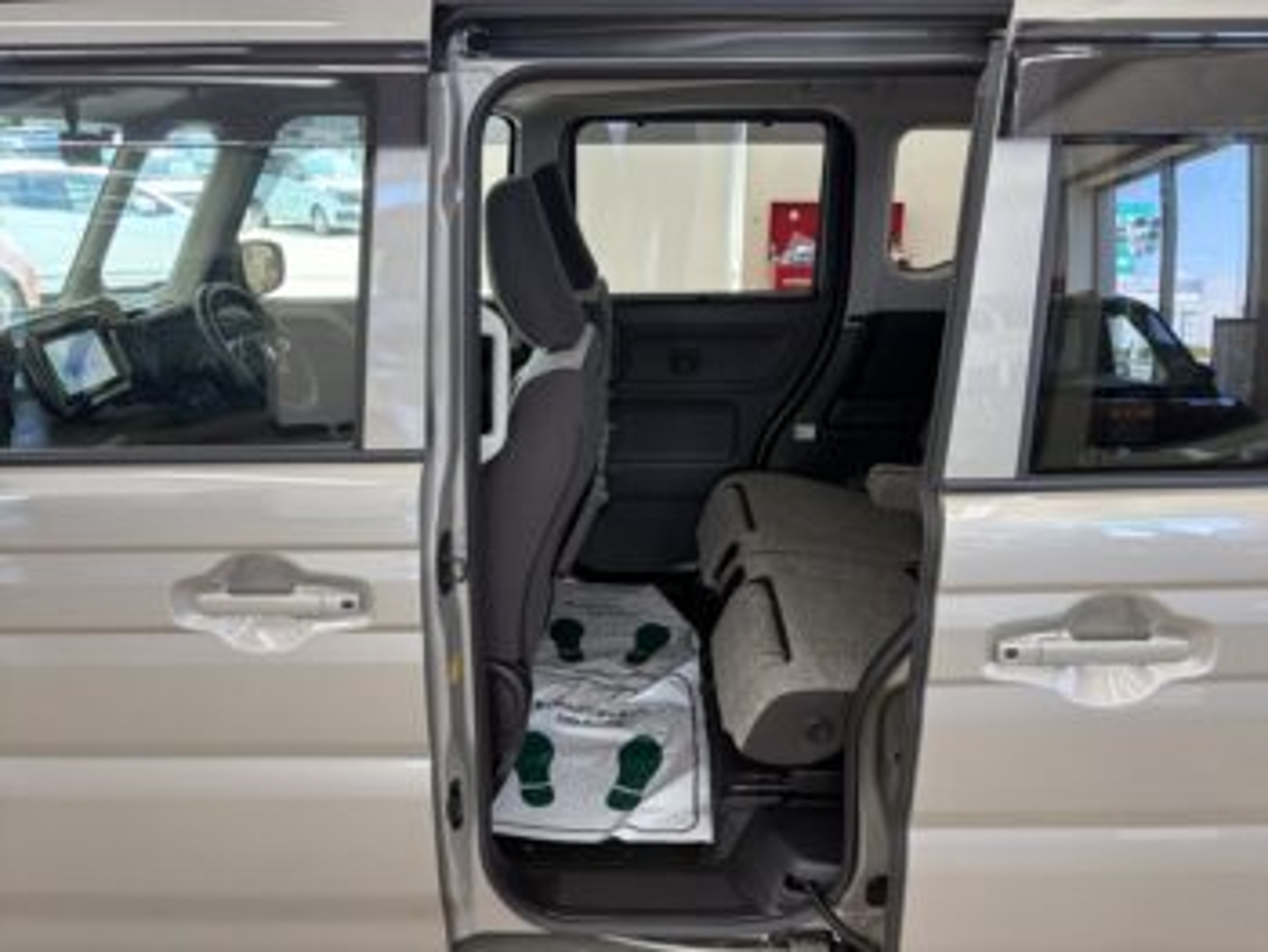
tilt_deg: -18.2
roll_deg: +0.8
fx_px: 953
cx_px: 634
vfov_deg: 53.1
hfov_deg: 67.3
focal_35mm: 26
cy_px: 476
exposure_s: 1/100
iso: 100
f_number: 1.6
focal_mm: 5.96
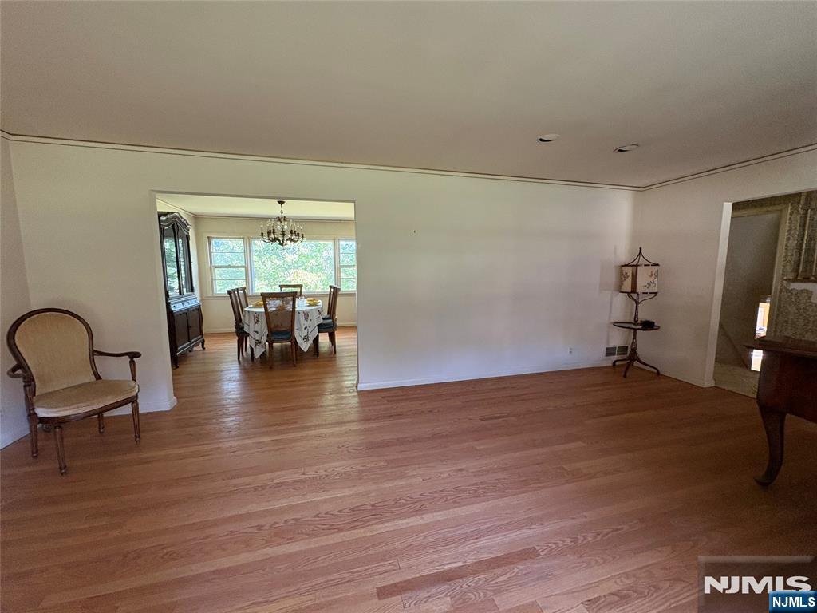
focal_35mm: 14
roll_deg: +0.5
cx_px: 408
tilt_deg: -6.7
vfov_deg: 85.7
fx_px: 330
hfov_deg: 102.1
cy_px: 306
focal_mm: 2.22
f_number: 2.2
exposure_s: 1/60
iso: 320
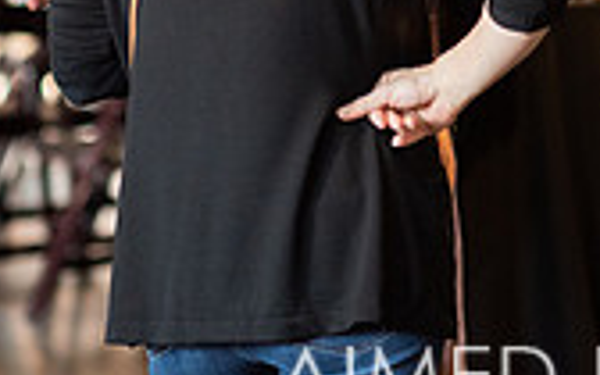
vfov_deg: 4.2
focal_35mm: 309
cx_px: 797
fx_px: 5053
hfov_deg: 6.7
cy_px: -244
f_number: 2.5
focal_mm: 85
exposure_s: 1/160
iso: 1250
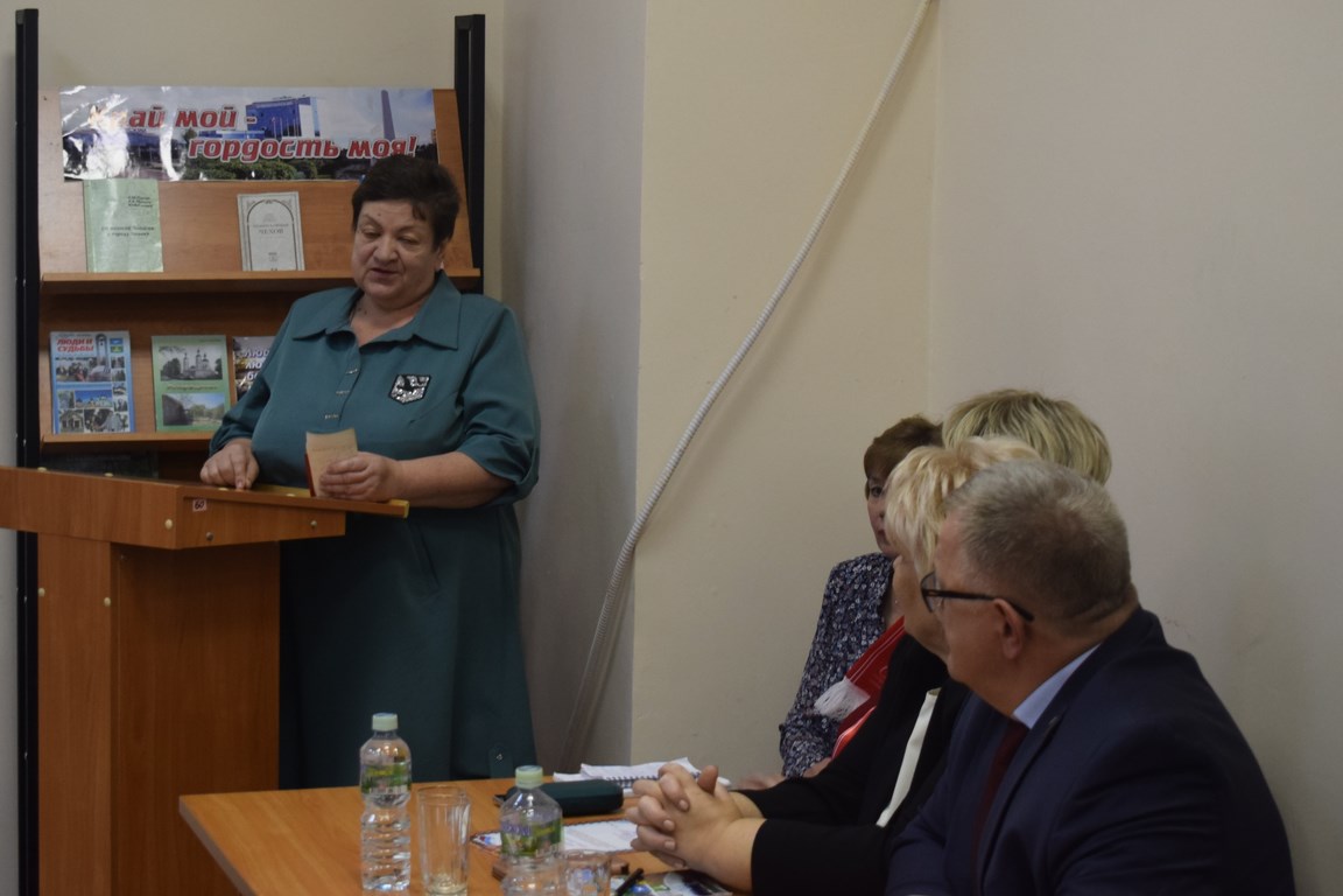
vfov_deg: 22.6
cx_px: 672
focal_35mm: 60
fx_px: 2238
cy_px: 448
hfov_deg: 33.4
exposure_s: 1/60
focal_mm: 40
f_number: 4.8
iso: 900
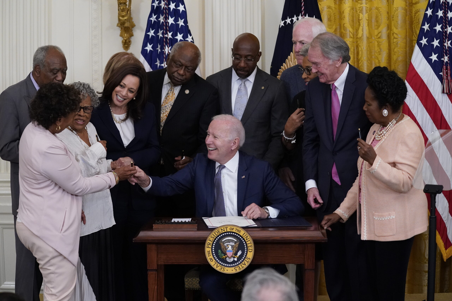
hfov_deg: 20.8
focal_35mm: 98
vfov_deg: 14.0
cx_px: 226
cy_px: 150
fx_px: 1230
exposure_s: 1/250
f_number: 4
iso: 6400
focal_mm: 98
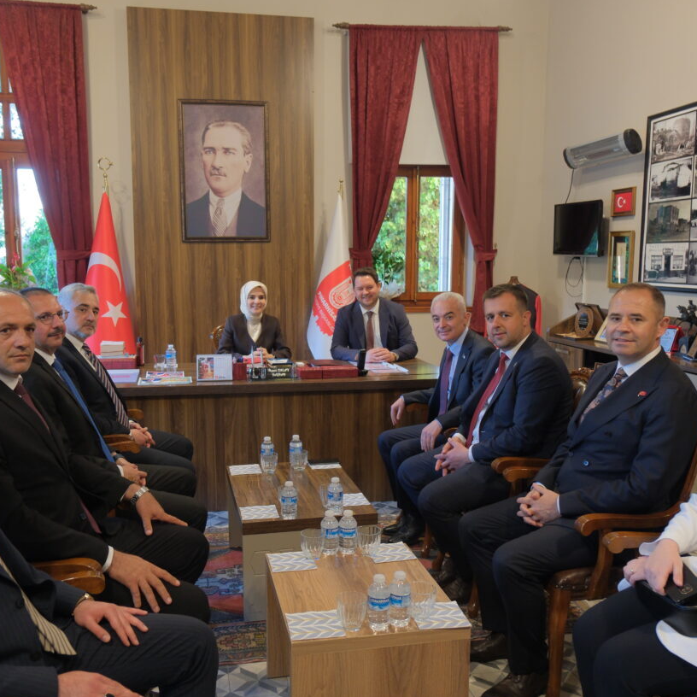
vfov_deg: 51.1
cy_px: 362
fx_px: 729
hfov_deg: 51.1
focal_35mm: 32
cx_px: 321
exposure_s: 1/12
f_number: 4
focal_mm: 16
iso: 800
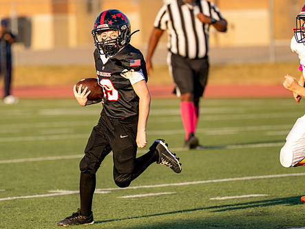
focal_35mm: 386
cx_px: 103
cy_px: 106
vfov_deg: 3.9
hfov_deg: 5.1
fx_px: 3400
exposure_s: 1/1000
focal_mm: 200
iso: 100
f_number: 2.8
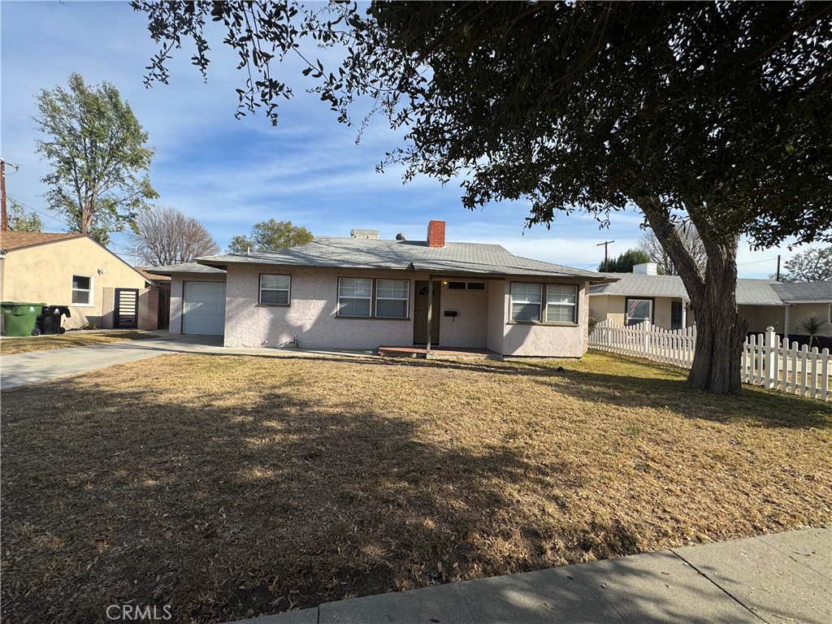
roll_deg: -2.0
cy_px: 312
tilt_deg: -0.2
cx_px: 416
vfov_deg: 85.7
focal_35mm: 14
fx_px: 336
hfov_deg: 102.1
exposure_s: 1/2273
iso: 50
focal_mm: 2.22
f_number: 2.2
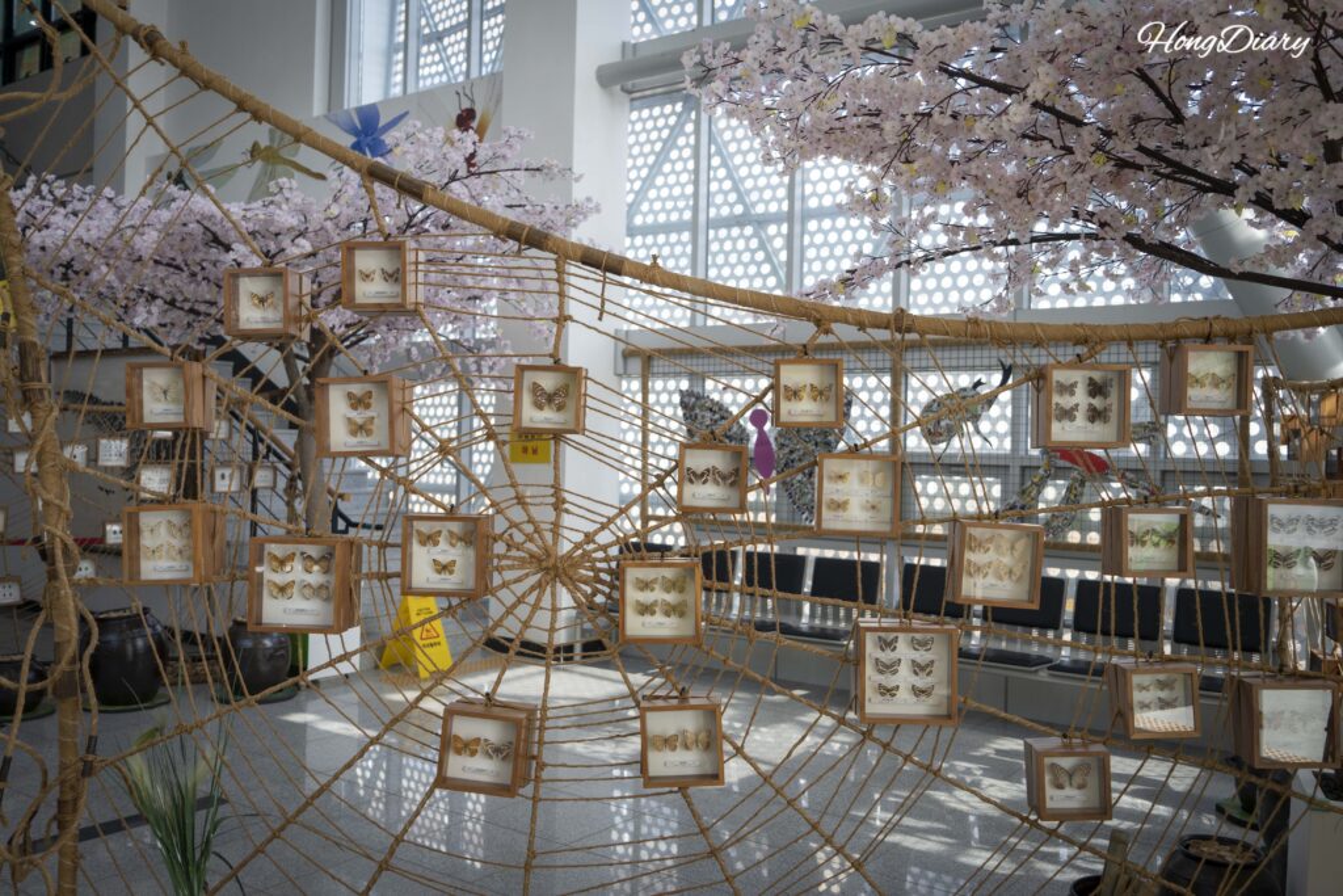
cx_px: 672
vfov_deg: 42.3
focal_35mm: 31
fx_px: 1157
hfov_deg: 60.3
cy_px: 448
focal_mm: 31
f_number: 4.5
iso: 250
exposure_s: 1/160
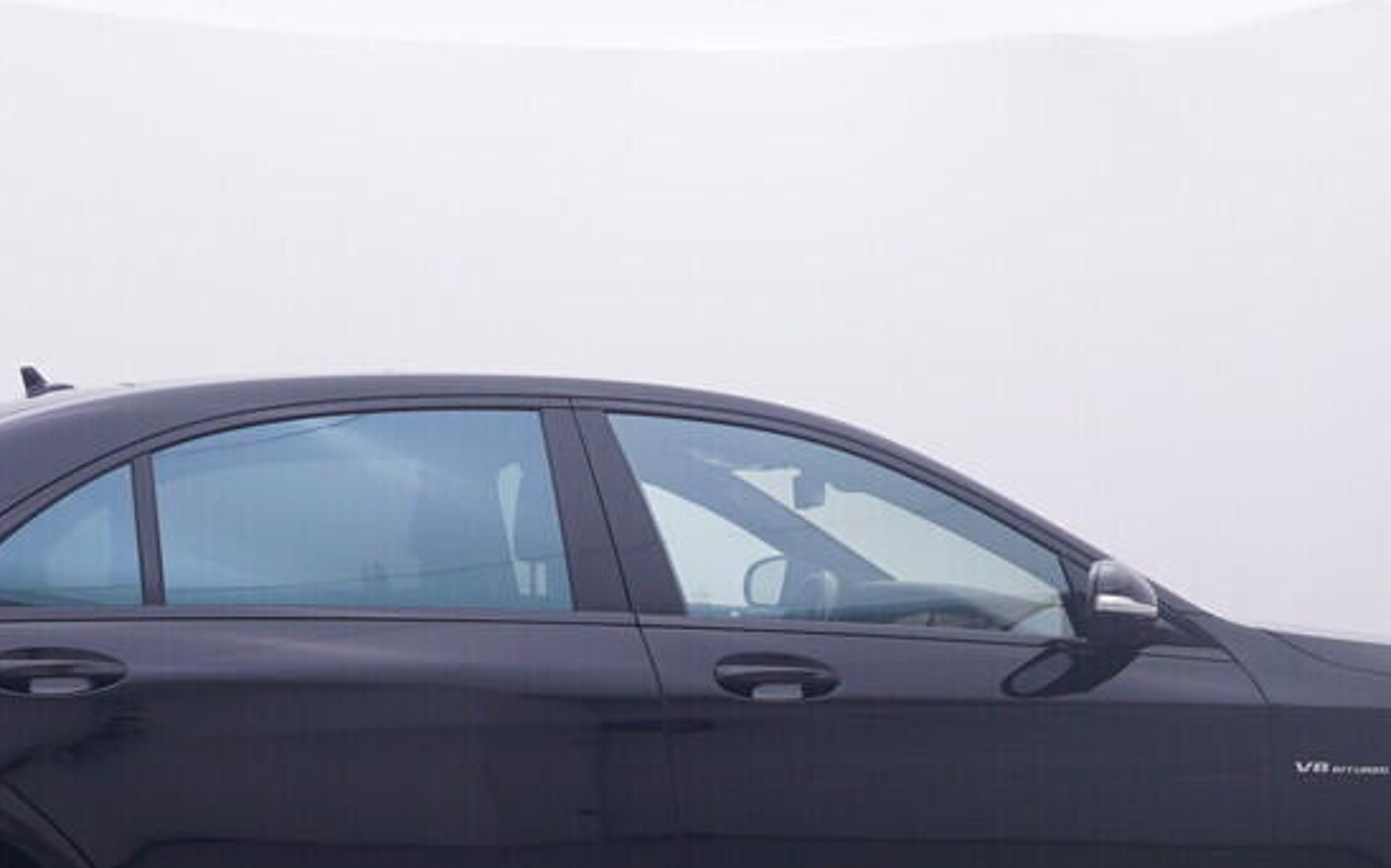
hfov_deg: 33.8
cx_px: 622
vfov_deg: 21.3
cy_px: 665
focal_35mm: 60
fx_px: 2287
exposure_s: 1/80
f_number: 5
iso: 200
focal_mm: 15
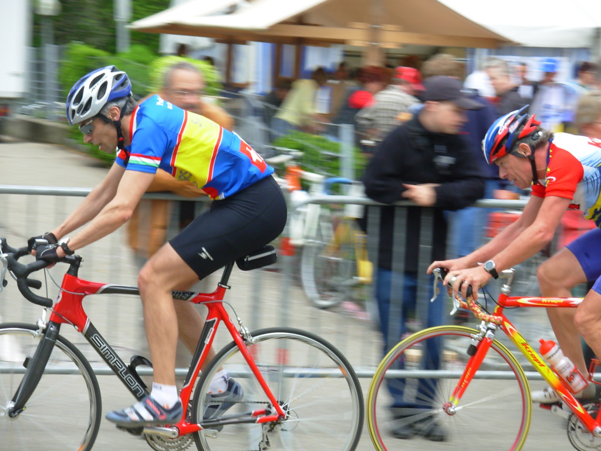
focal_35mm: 122
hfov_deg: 16.1
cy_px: 226
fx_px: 2118
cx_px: 300
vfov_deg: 12.1
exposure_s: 1/197
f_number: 4.3
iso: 50
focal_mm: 20.2
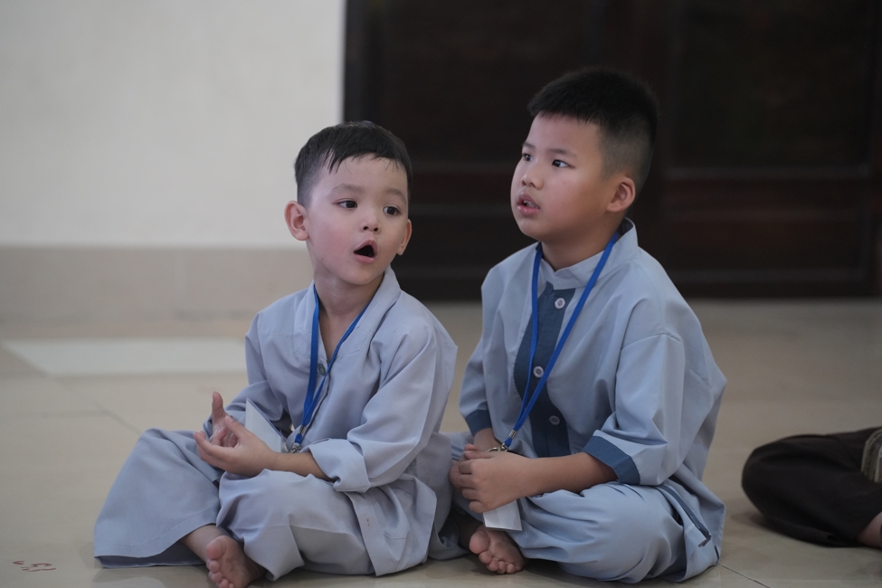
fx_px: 2597
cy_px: 294
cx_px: 441
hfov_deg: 19.3
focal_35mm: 106
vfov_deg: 12.9
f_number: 3.2
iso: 4000
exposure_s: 1/320
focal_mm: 106
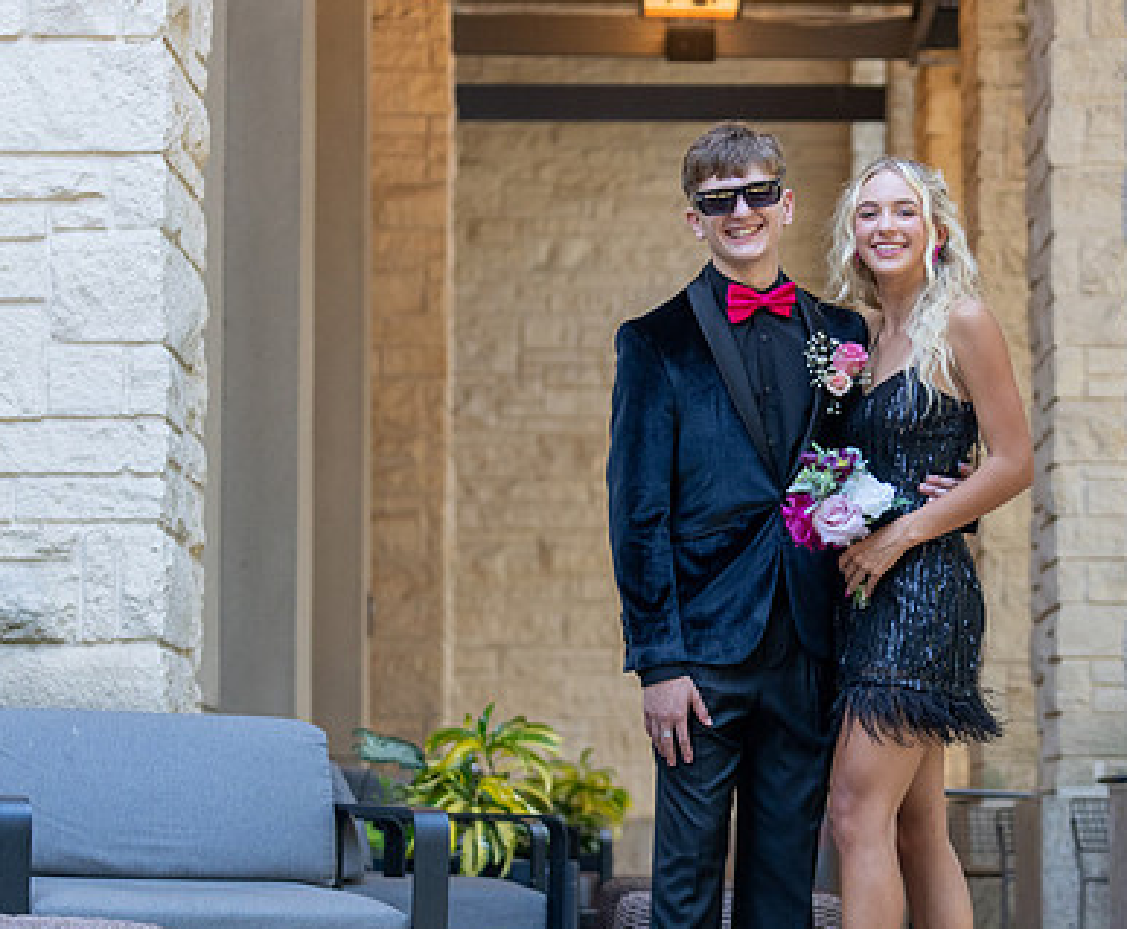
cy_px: 516
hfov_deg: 15.8
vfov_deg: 13.1
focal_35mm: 120
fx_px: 4050
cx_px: 835
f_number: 2.8
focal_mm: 70
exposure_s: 1/320
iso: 1000
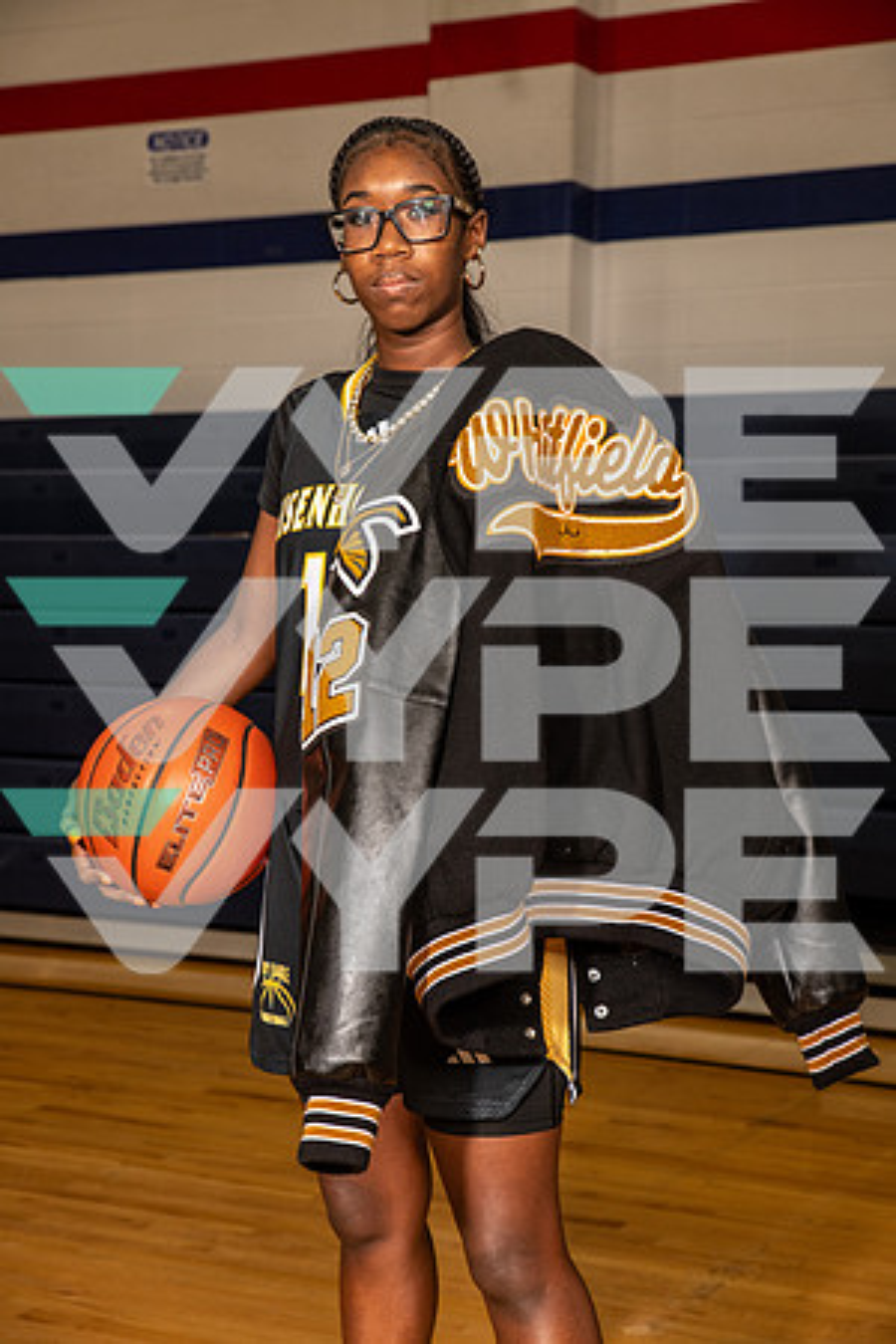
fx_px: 2314
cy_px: 672
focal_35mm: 62
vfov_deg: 32.4
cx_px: 448
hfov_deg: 21.9
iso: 320
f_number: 6.3
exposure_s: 1/320
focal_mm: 62
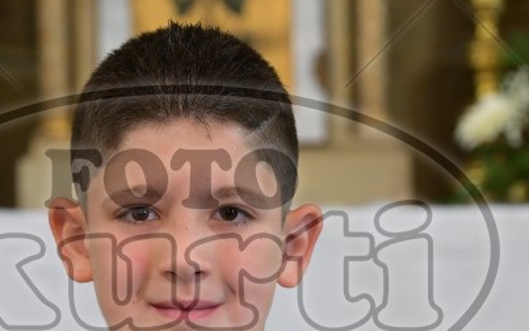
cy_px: 252
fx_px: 2249
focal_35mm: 156
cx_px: 182
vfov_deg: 8.4
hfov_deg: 13.4
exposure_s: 1/125
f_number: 5
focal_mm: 95
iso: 5000
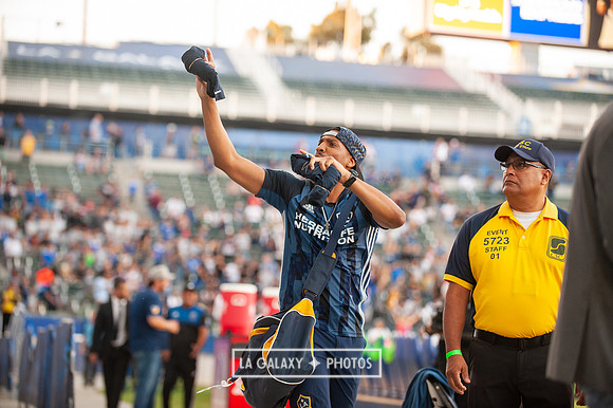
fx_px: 1974
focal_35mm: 116
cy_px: 204
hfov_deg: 17.7
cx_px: 306
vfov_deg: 11.8
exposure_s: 1/400
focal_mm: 116
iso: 1250
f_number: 2.8
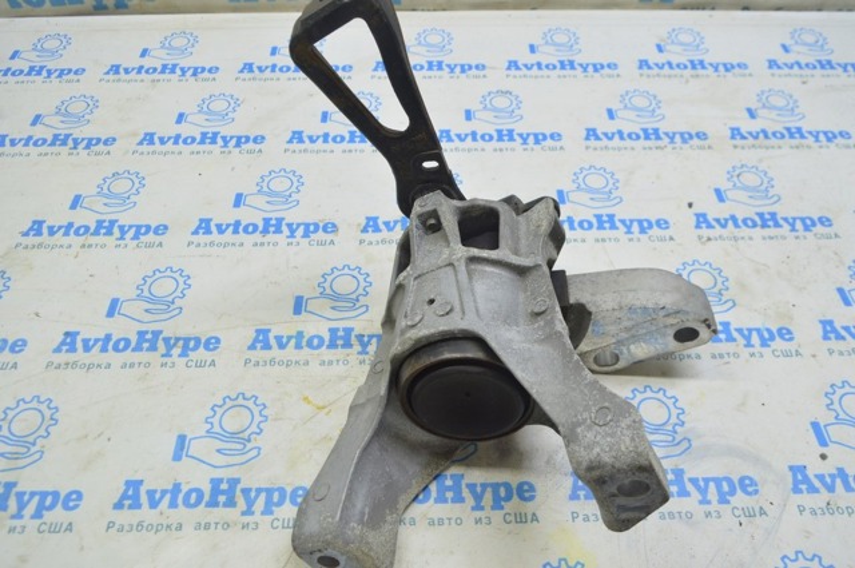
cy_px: 284
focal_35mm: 30
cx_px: 428
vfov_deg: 43.5
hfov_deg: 62.0
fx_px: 712
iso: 400
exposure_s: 1/20
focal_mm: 20
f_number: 5.6
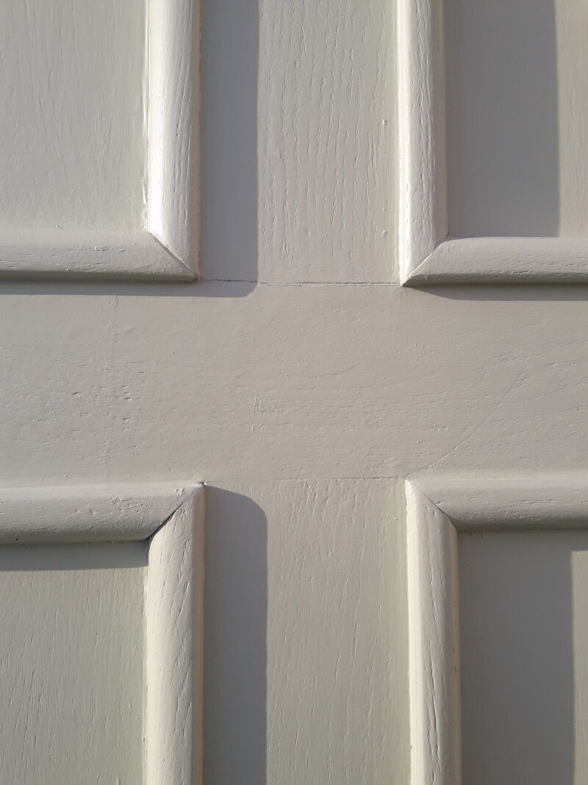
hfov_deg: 49.7
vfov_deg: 63.4
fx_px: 634
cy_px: 392
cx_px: 294
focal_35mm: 28
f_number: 1.9
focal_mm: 3.7
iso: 40
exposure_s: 1/1271
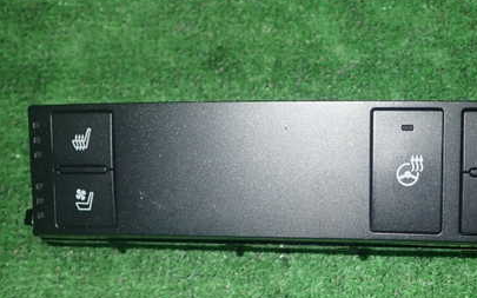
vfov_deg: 29.2
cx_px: 314
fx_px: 572
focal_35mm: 44
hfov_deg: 44.7
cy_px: 173
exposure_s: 1/30
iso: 200
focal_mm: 5.05
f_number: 6.3
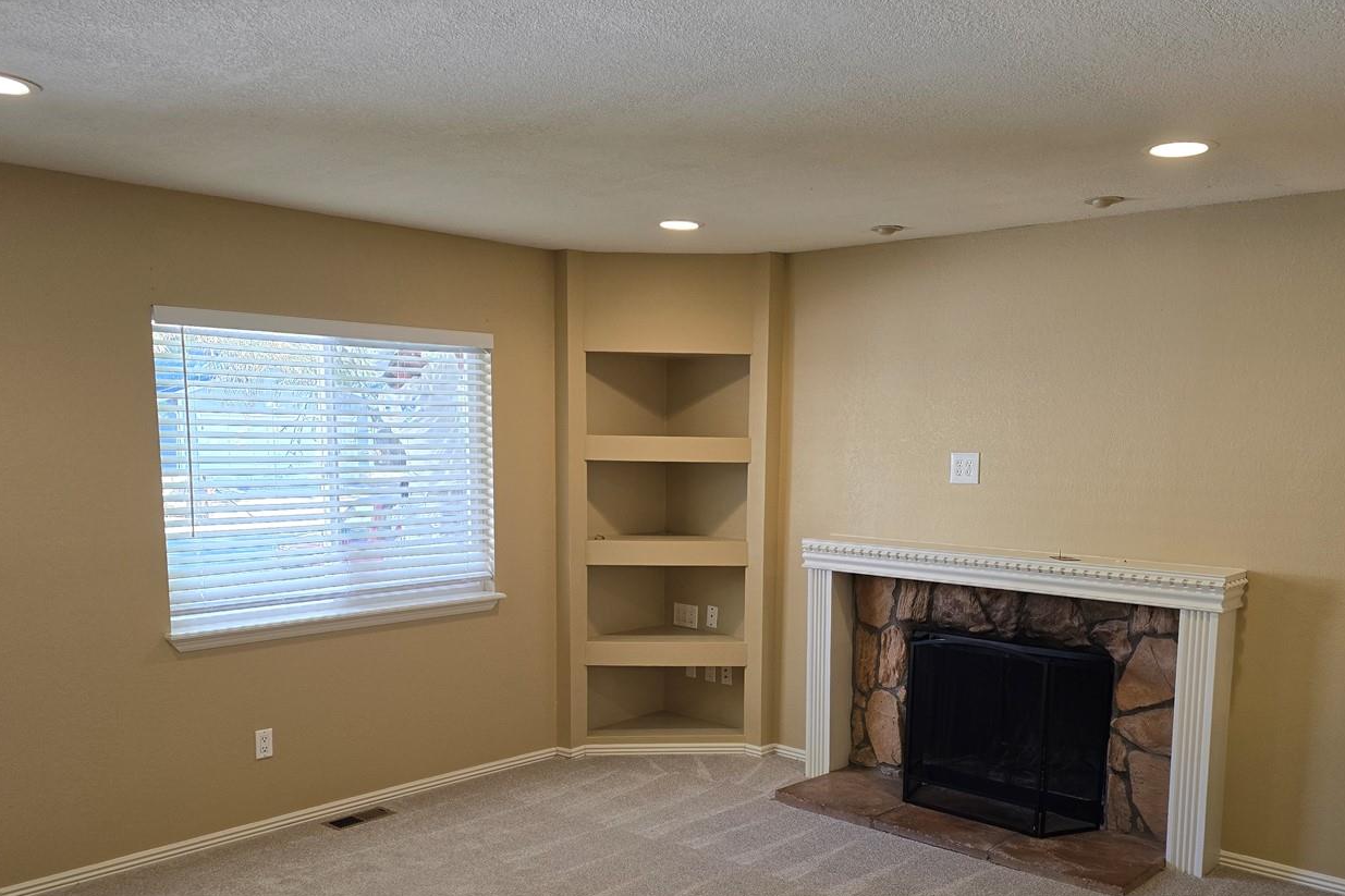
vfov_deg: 41.6
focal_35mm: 31
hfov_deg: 60.3
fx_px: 1158
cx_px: 708
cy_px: 614
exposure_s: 1/120
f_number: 1.7
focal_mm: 6.3
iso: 125
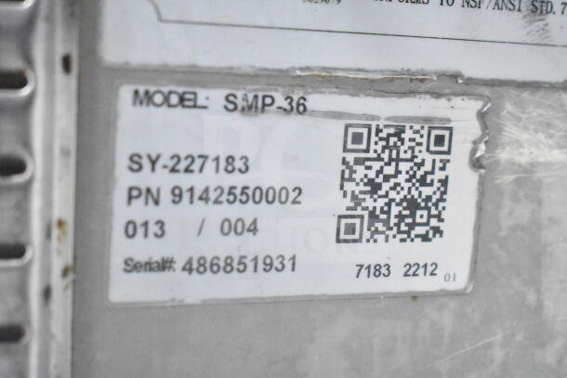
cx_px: 284
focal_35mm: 63
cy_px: 189
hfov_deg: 31.9
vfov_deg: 21.6
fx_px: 992
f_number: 5
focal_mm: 42
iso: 25600
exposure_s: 1/30
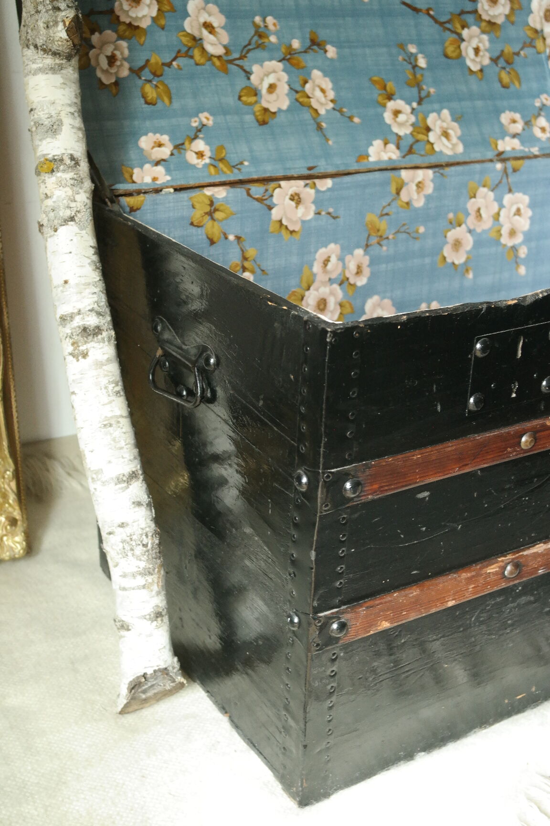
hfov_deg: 27.5
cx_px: 275
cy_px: 413
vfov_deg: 40.3
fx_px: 1123
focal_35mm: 49
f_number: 5.6
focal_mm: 32
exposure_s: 1/30
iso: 1600
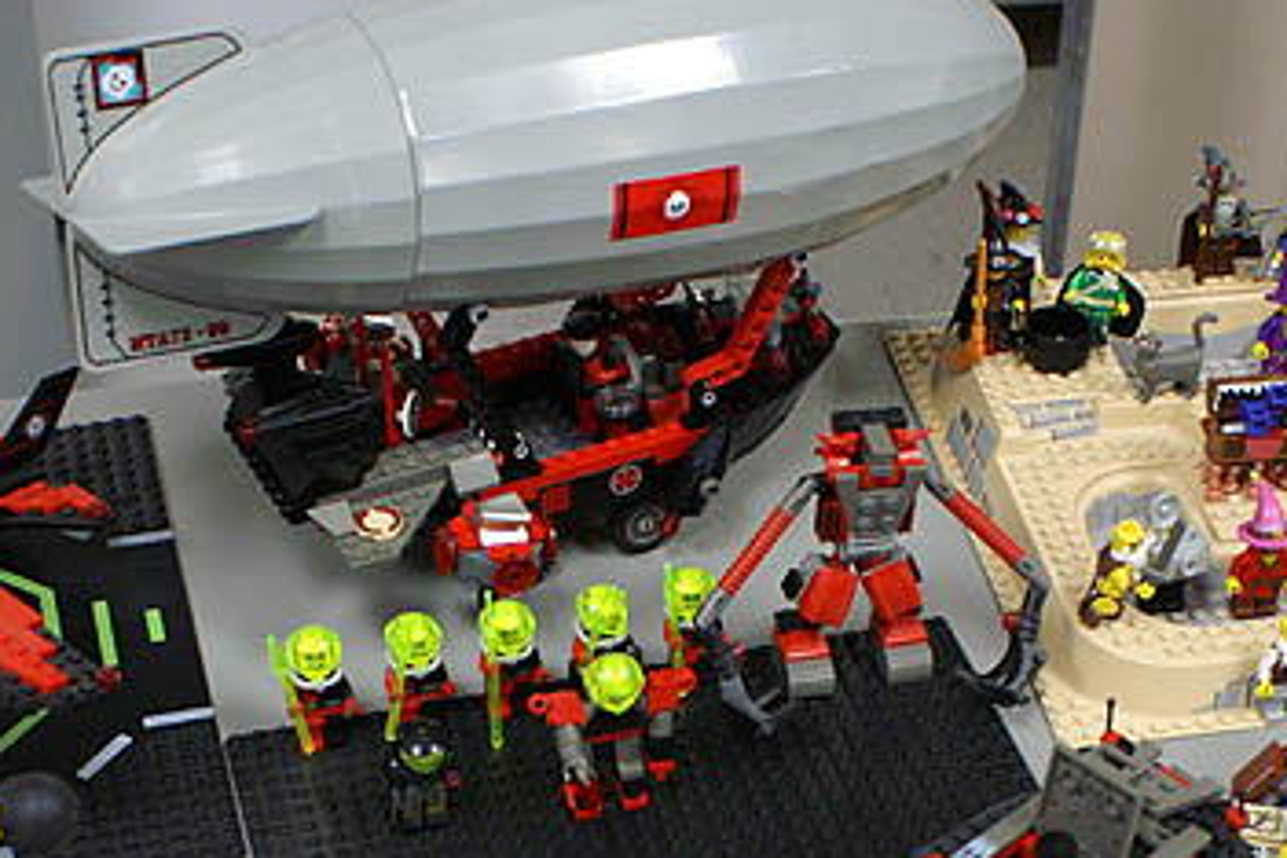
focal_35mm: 77
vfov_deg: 17.5
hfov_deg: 26.3
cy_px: 737
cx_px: 675
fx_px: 2753
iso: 500
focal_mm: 20
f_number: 4
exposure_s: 1/40
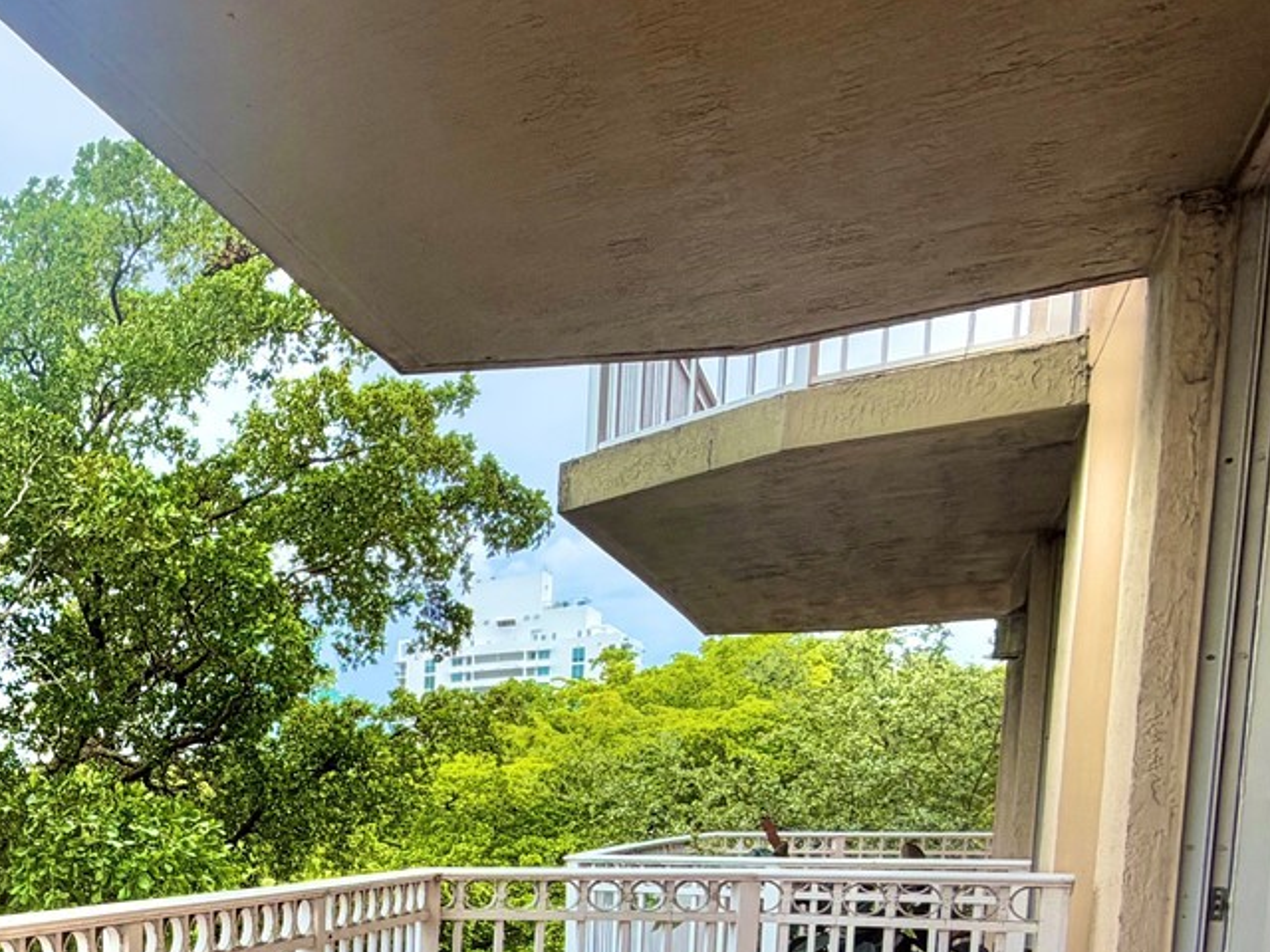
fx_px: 1284
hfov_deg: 41.2
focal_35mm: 35
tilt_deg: -3.8
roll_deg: +1.3
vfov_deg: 36.8
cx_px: -151
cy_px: 934
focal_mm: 2.22
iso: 40
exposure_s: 1/522
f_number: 2.2
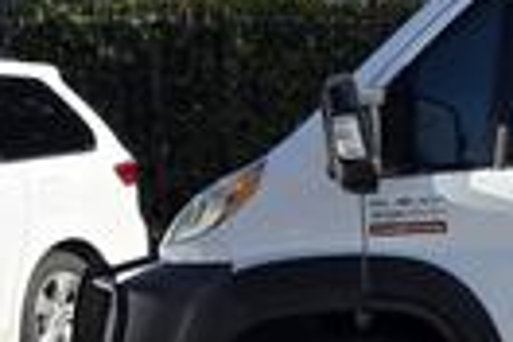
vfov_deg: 15.0
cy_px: 214
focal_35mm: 91
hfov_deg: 17.4
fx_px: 1297
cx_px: 968
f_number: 1.7
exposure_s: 1/5296
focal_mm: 6.3
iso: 80
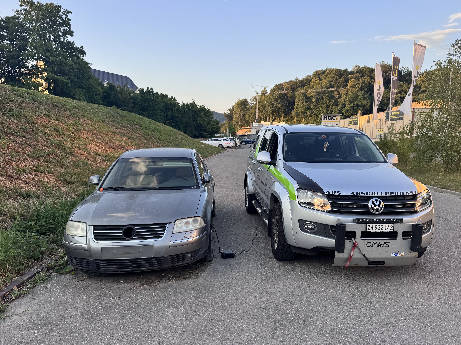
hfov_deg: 63.4
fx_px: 373
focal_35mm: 28
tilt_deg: -5.5
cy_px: 175
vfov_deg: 49.7
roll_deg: -0.2
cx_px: 247
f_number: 1.78
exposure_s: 1/658
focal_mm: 6.76
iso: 80
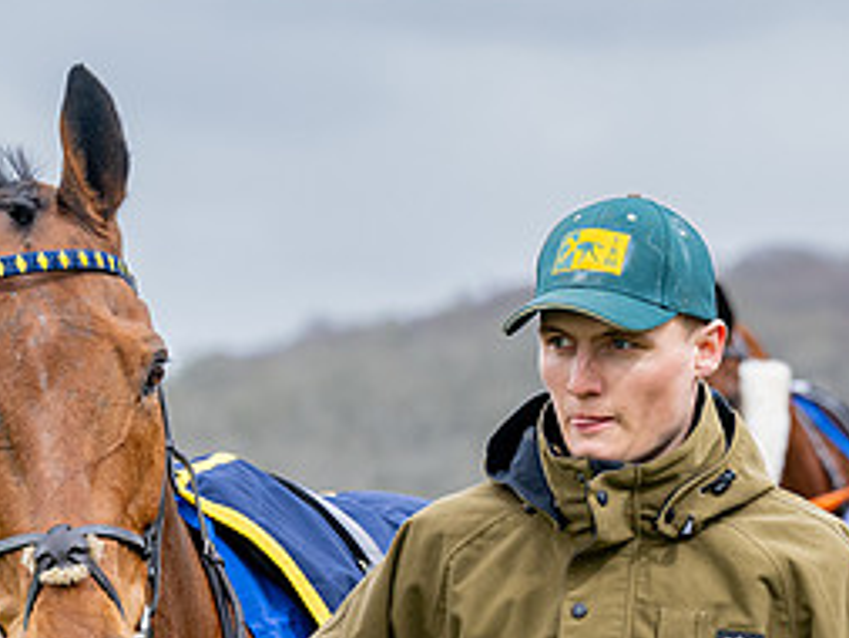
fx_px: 8269
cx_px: 390
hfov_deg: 5.9
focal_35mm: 337
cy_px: 709
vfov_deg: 4.4
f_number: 5
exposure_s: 1/800
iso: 400
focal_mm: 115
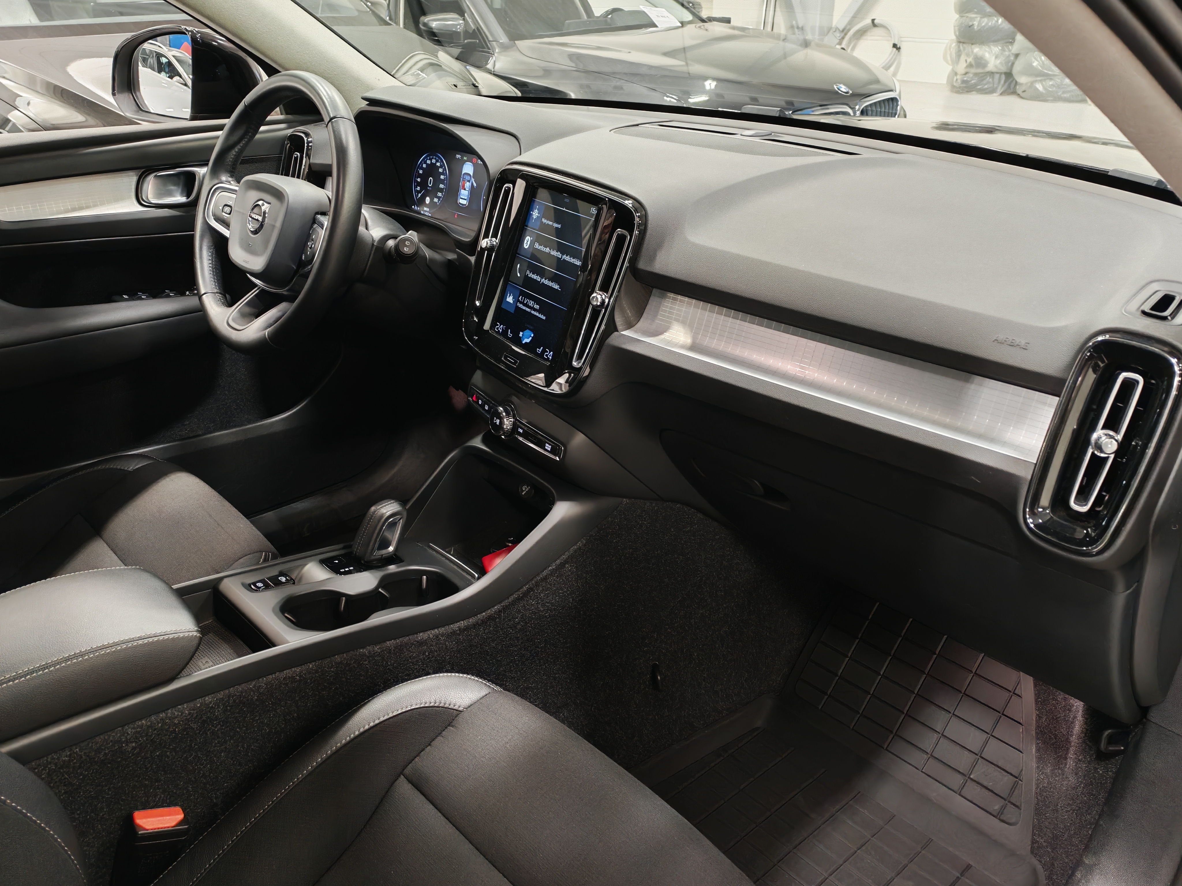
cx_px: 591
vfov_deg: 48.2
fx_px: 990
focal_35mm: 29
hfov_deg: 61.7
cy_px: 443
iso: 1250
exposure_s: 1/50
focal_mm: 6.12
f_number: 1.9
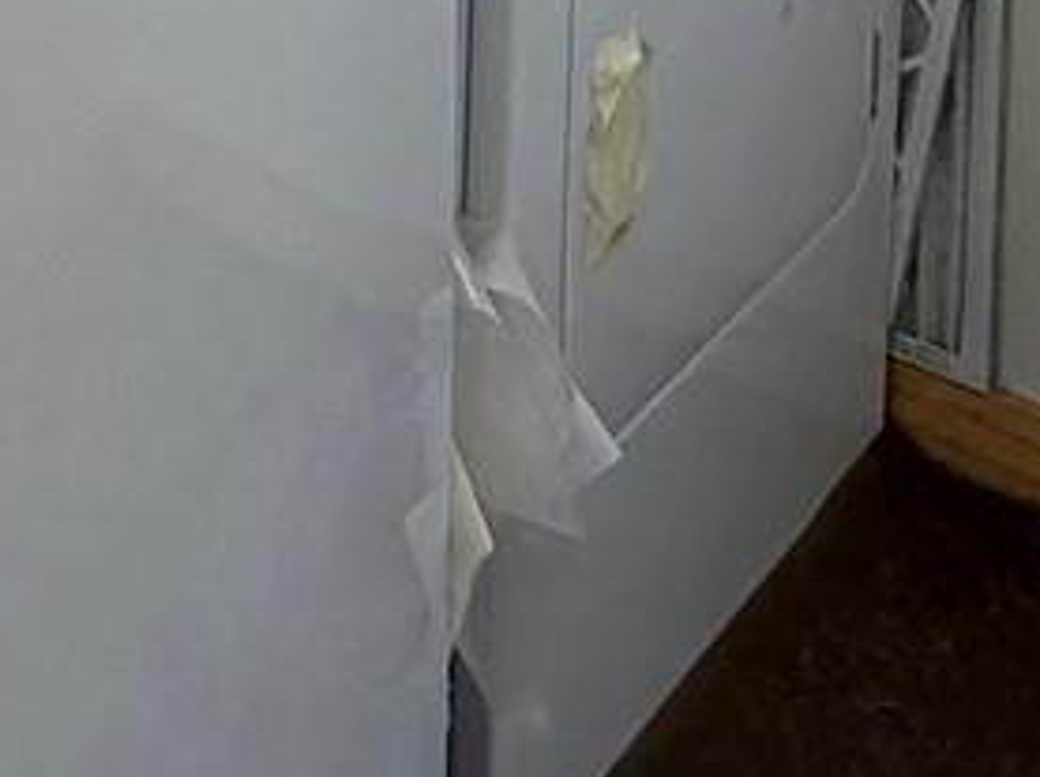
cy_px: -860
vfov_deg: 14.5
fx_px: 2430
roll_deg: +0.6
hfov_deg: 22.8
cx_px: -105
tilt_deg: -4.7
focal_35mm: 81
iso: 200
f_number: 2.2
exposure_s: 1/120
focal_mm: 2.22
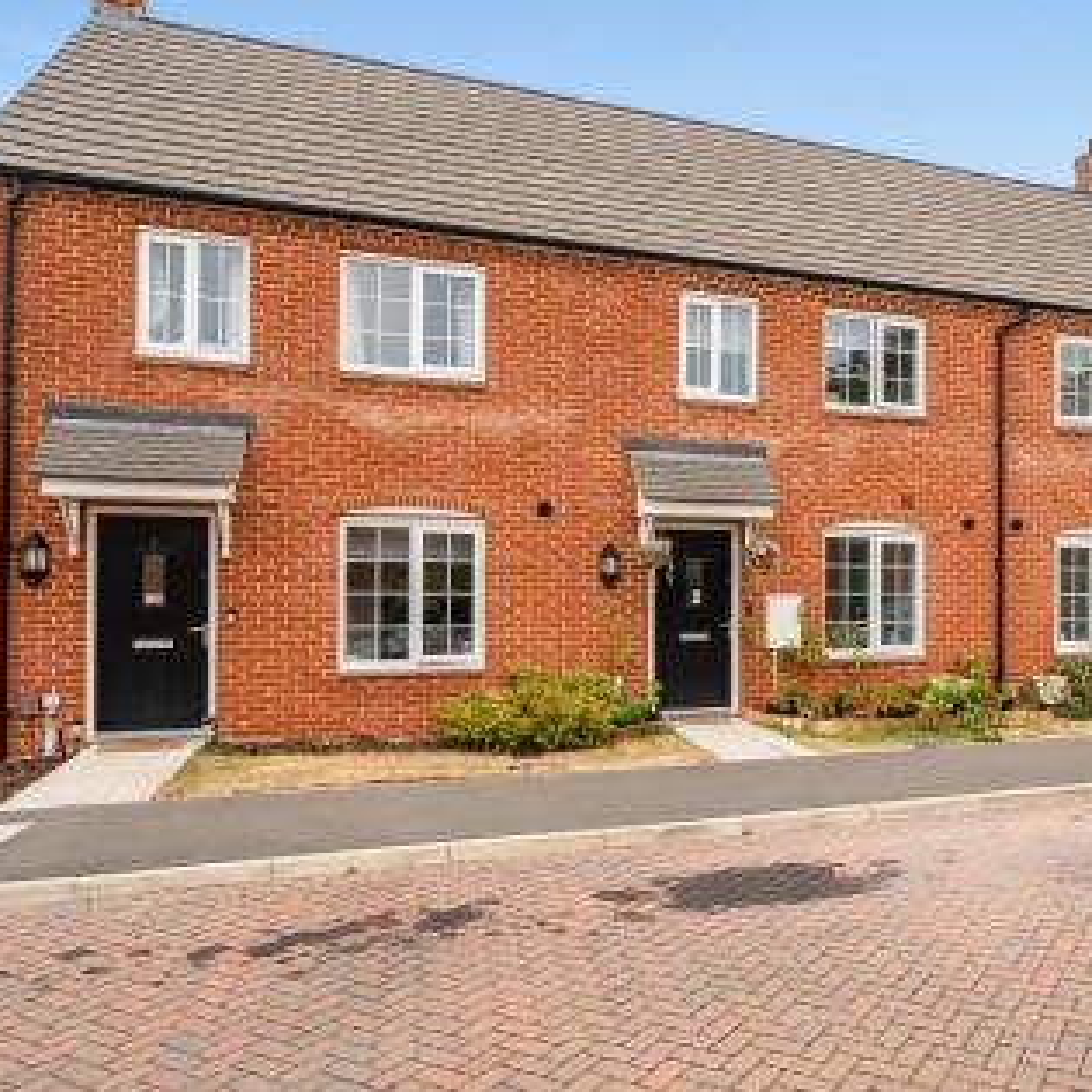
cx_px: 790
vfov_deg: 59.1
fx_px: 964
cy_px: 546
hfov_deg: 56.7
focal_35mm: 27
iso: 400
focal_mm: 14
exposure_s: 1/320
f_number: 8
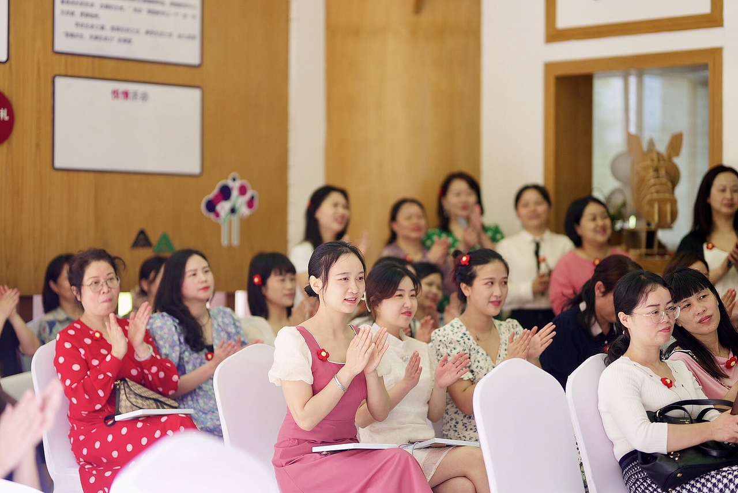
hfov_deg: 23.9
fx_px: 1743
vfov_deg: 16.1
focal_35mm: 85
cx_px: 369
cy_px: 246
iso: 250
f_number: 1.4
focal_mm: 85
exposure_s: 1/1000
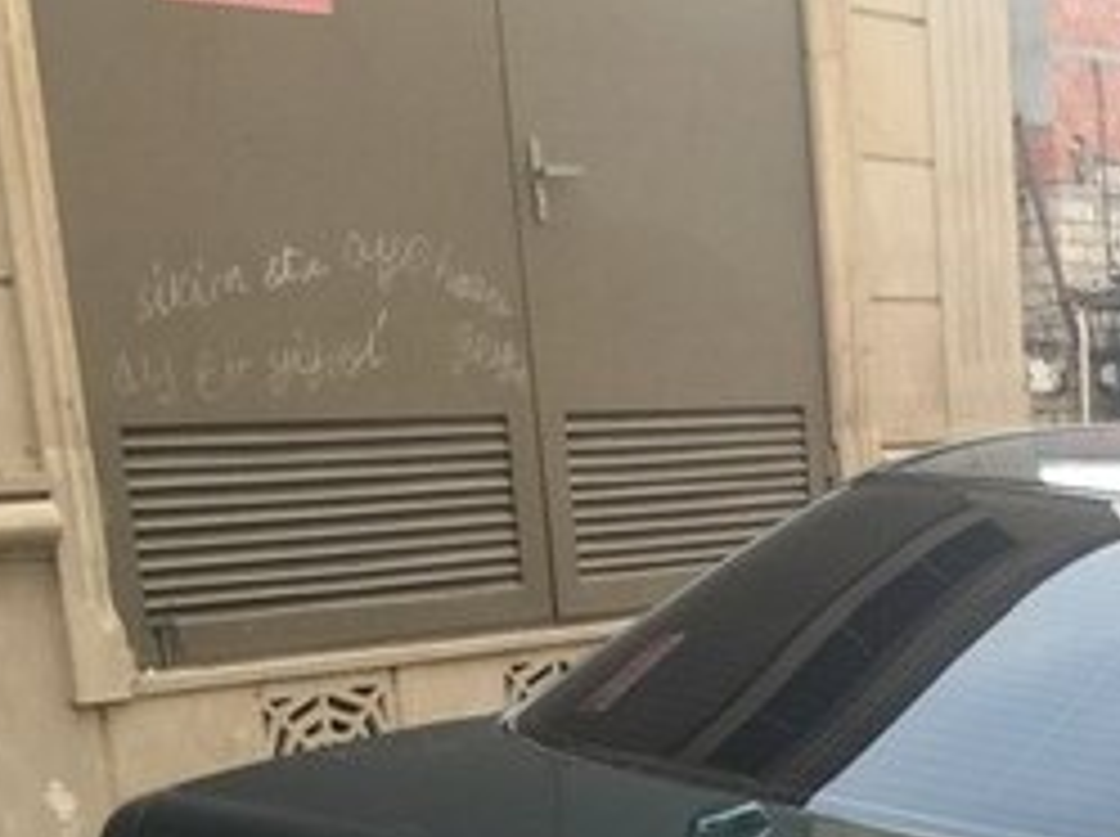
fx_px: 2488
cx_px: 1196
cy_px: 1055
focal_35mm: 77
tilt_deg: -13.3
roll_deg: +0.0
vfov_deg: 18.0
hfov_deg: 23.9
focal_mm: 4.15
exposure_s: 1/33
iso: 40
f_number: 2.2
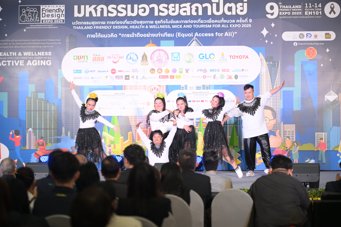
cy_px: 114
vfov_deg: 14.0
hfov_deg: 20.8
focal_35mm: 98
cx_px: 170
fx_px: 928
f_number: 2.8
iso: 500
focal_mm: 98
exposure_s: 1/200
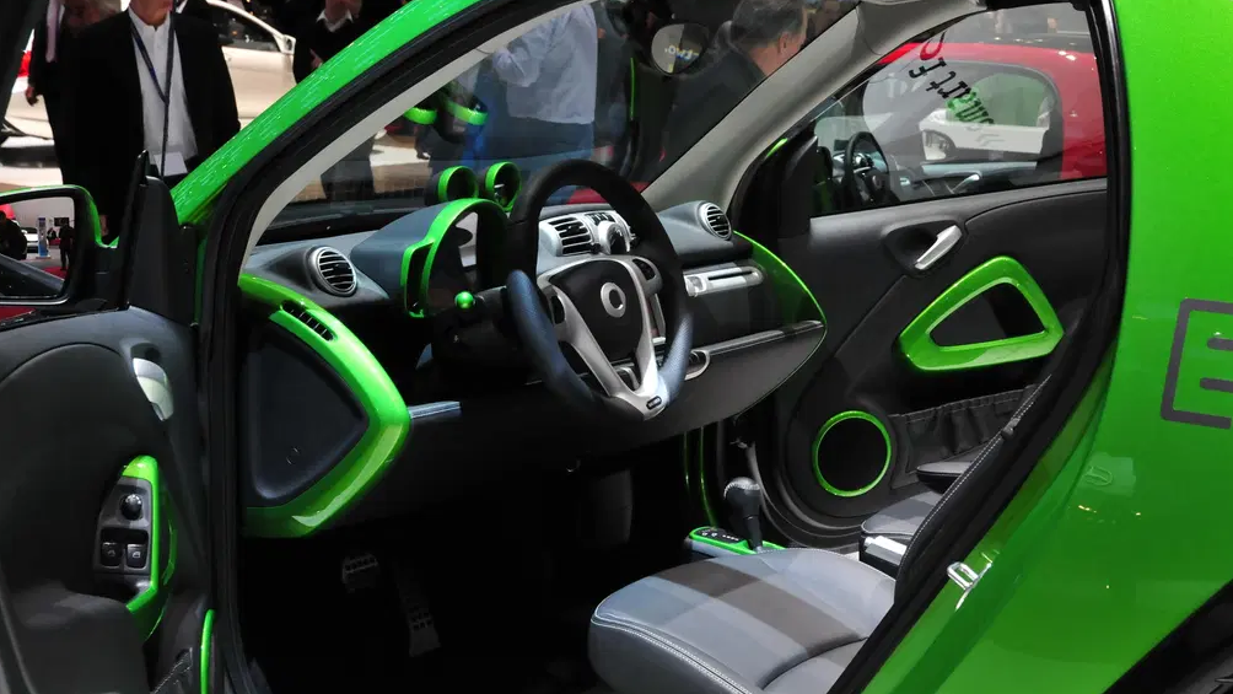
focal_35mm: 60
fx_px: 1962
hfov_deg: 34.8
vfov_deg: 20.0
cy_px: 439
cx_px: 728
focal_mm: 32
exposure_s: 1/160
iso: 800
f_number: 8
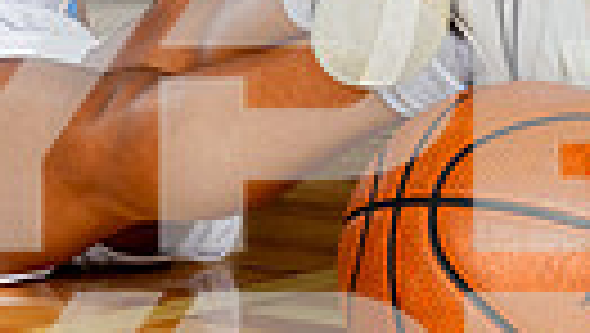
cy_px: 117
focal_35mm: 158
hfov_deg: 13.5
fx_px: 2474
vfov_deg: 7.7
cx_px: 108
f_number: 8
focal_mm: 44
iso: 250
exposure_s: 1/500
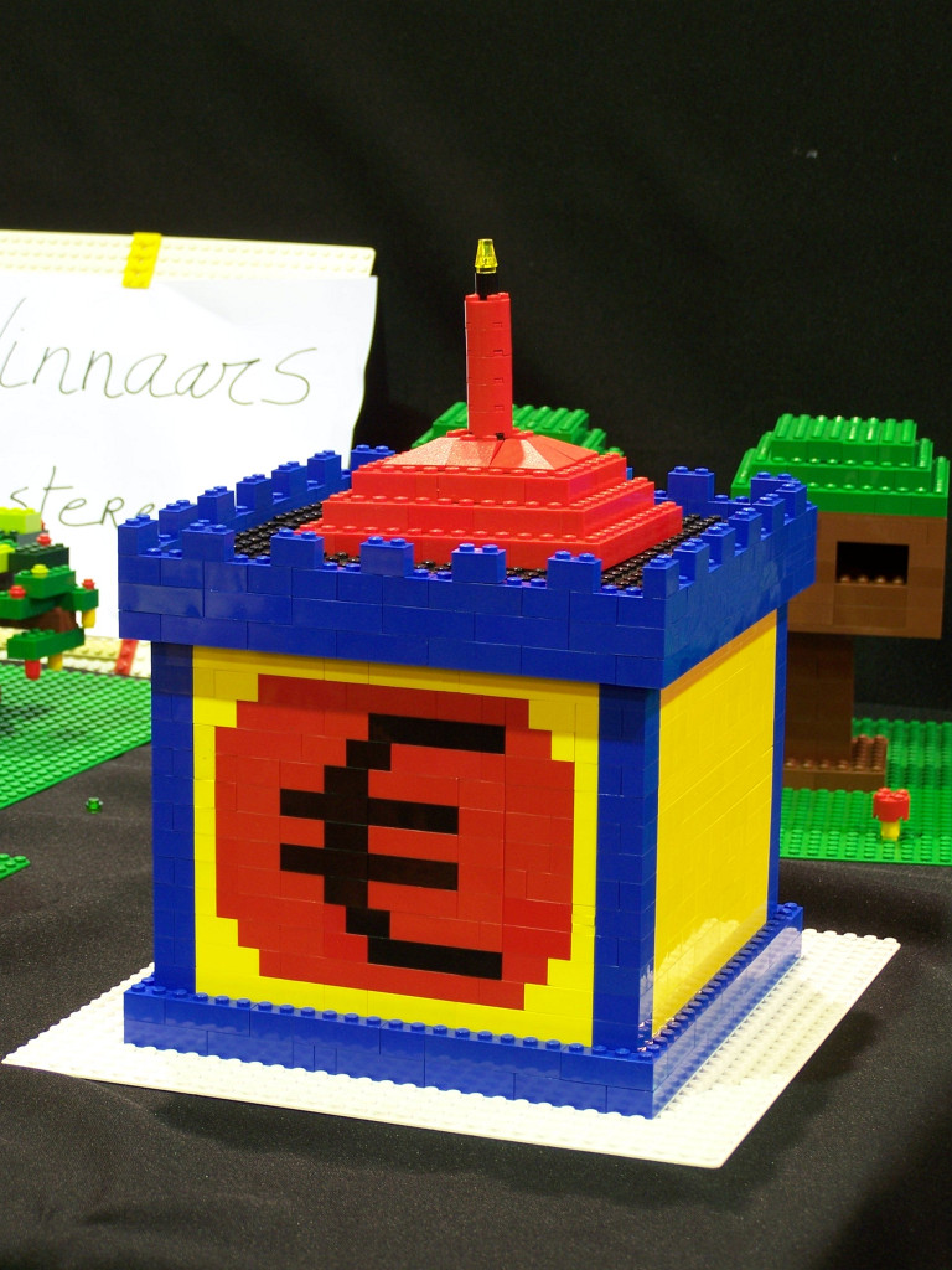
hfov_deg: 18.0
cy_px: 635
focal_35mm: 82
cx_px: 476
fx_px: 3007
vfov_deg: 23.8
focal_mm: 13.7
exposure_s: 1/2
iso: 80
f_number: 3.2
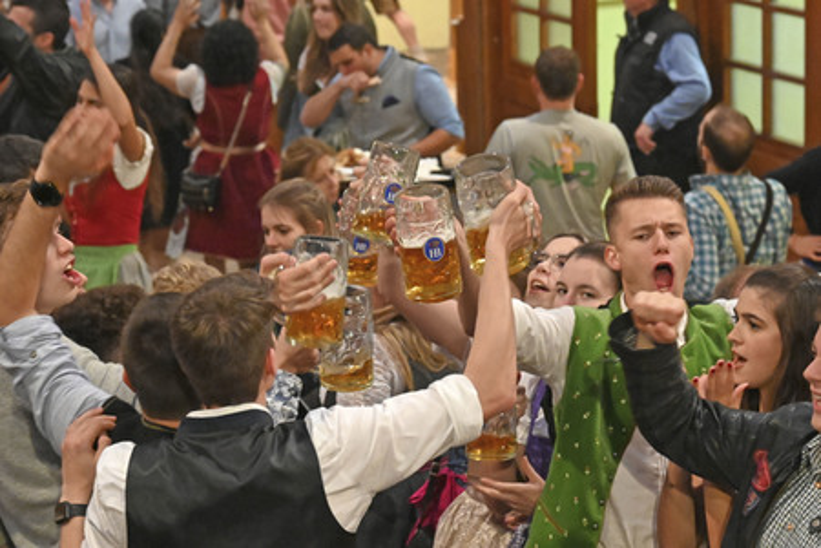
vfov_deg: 9.9
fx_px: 3170
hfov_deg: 14.8
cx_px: 410
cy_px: 274
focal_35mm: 139
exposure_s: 1/125
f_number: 6.3
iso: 12800
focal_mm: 93
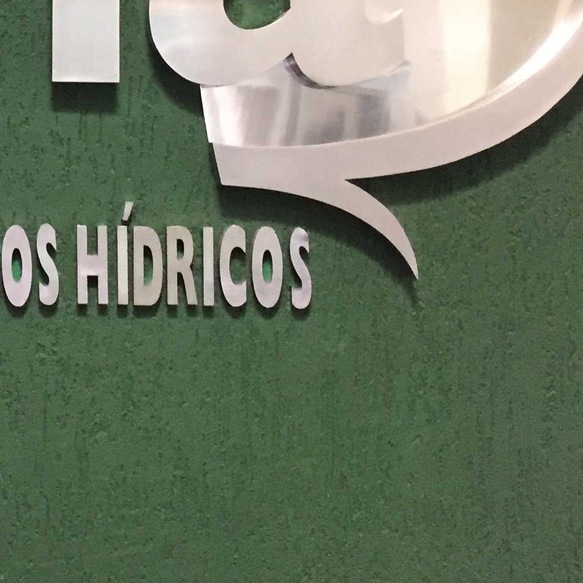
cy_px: 7
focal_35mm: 88
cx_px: -69
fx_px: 1677
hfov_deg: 18.9
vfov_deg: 19.2
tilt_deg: +5.8
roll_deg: -0.8
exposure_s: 1/15
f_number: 2.2
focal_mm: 4.15
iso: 250
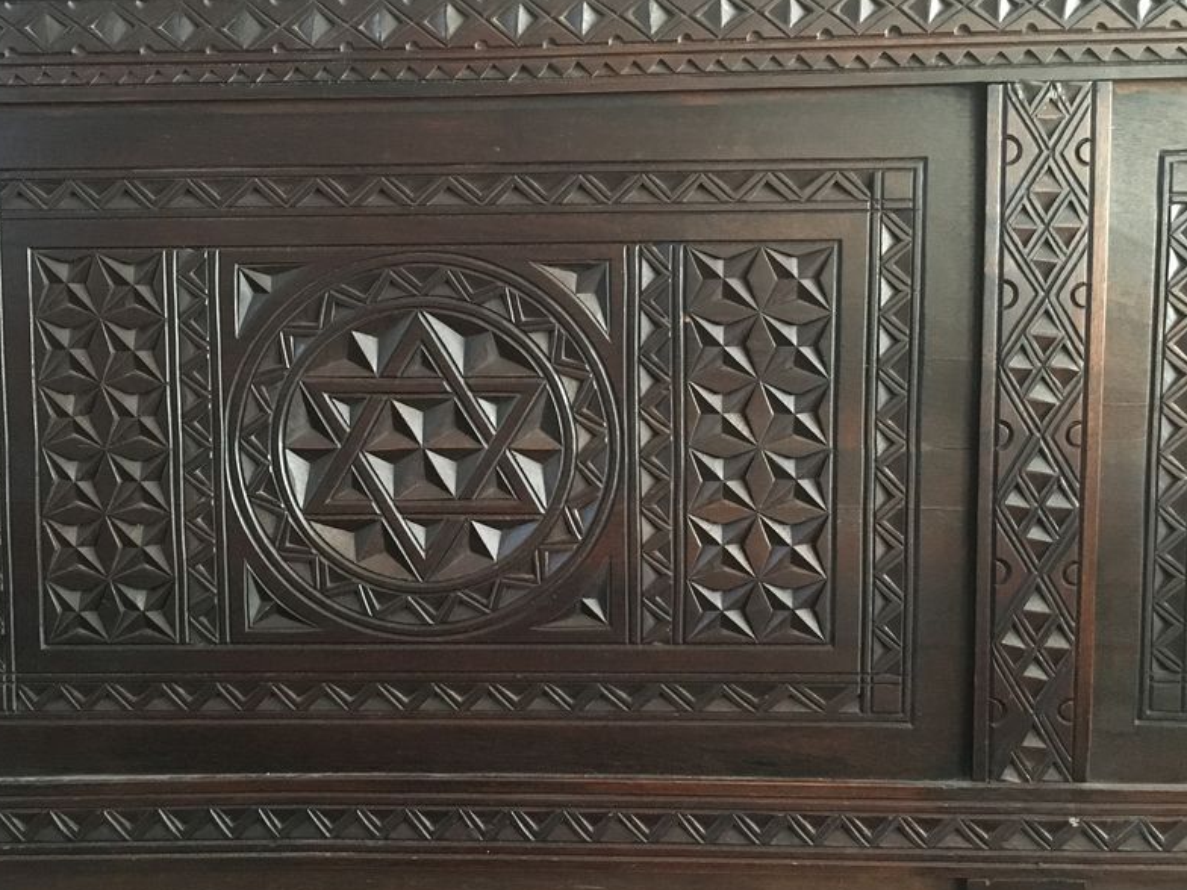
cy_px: 389
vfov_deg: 38.6
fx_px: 1269
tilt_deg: -4.4
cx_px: 518
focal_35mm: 37
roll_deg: +0.8
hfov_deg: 50.0
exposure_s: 1/17
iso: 320
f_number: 2.2
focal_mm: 4.15
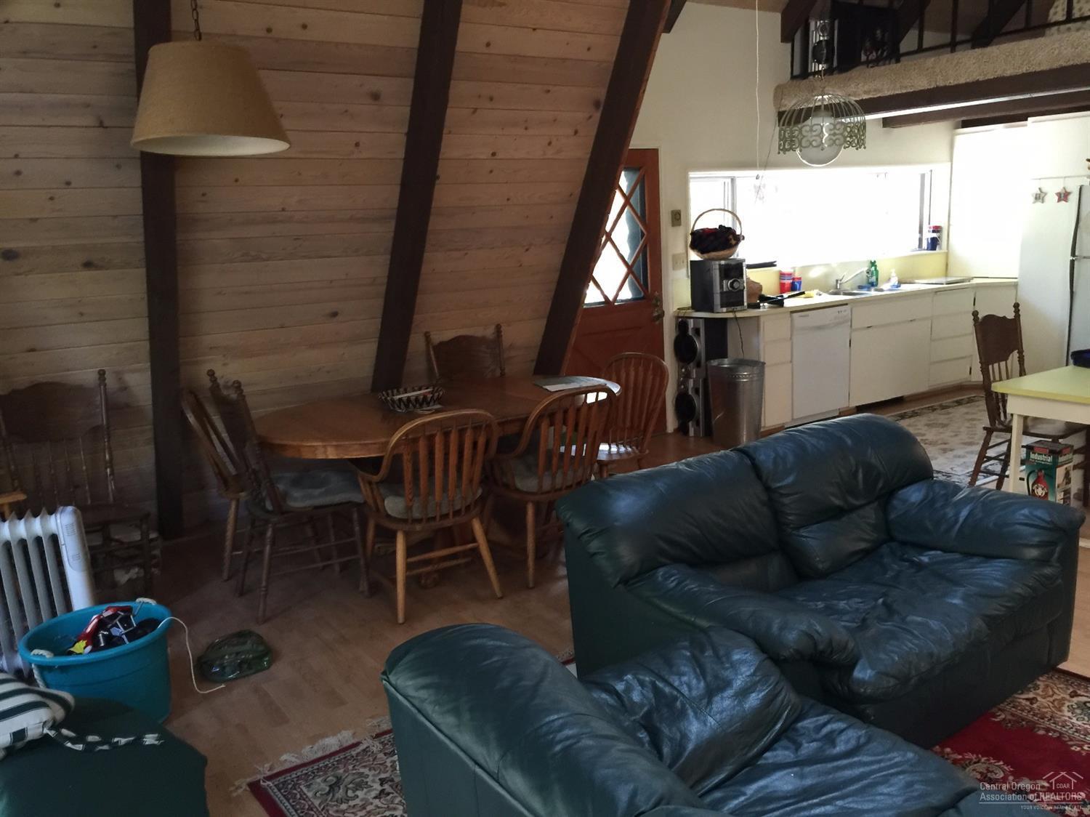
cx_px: 545
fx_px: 913
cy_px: 408
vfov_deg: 48.2
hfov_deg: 61.7
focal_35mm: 29
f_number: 2.2
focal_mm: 4.15
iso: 125
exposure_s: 1/10
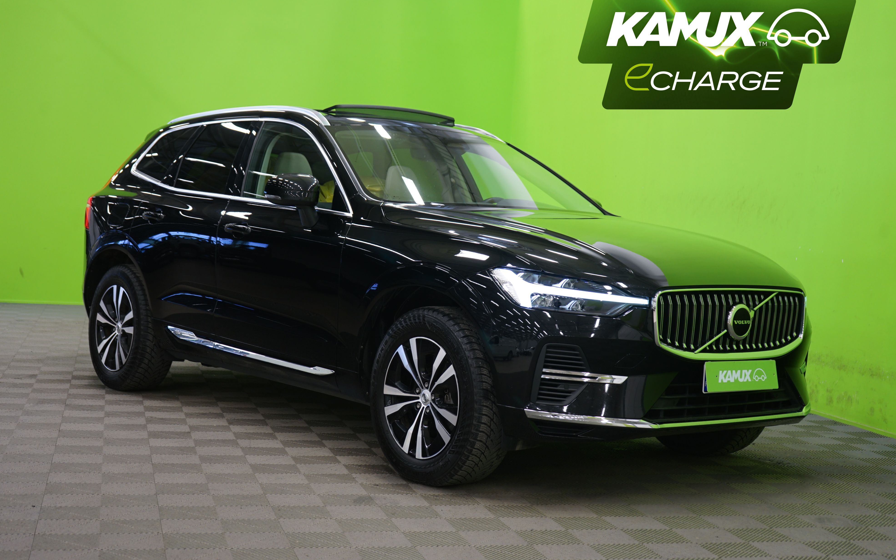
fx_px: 1245
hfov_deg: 39.6
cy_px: 262
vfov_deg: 25.3
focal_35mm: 51
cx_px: 448
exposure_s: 1/8
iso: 400
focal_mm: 50
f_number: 4.5
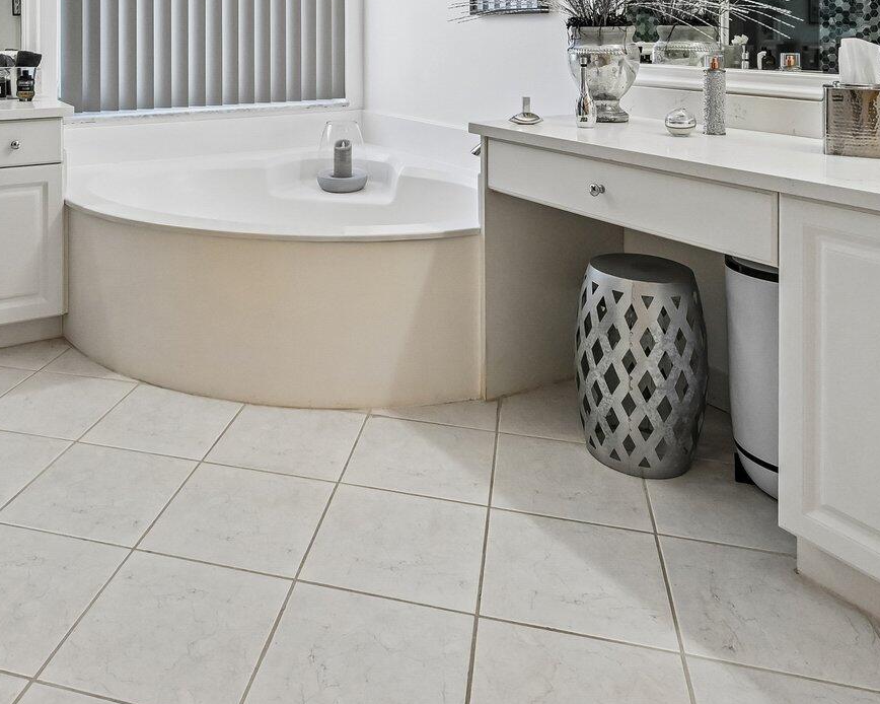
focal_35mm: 31
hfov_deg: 56.3
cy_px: 43
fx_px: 807
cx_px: 316
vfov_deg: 42.3
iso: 2500
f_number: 8
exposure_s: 1/250
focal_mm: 14
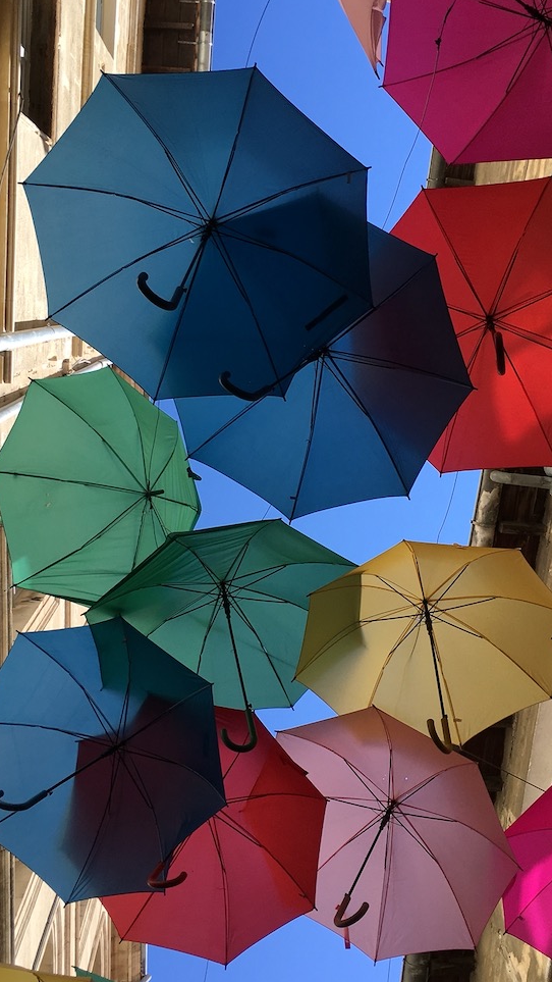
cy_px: 477
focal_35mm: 42
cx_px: 283
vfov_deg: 48.3
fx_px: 1092
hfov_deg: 28.4
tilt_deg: +80.2
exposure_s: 1/801
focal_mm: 4.15
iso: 25
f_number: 2.2
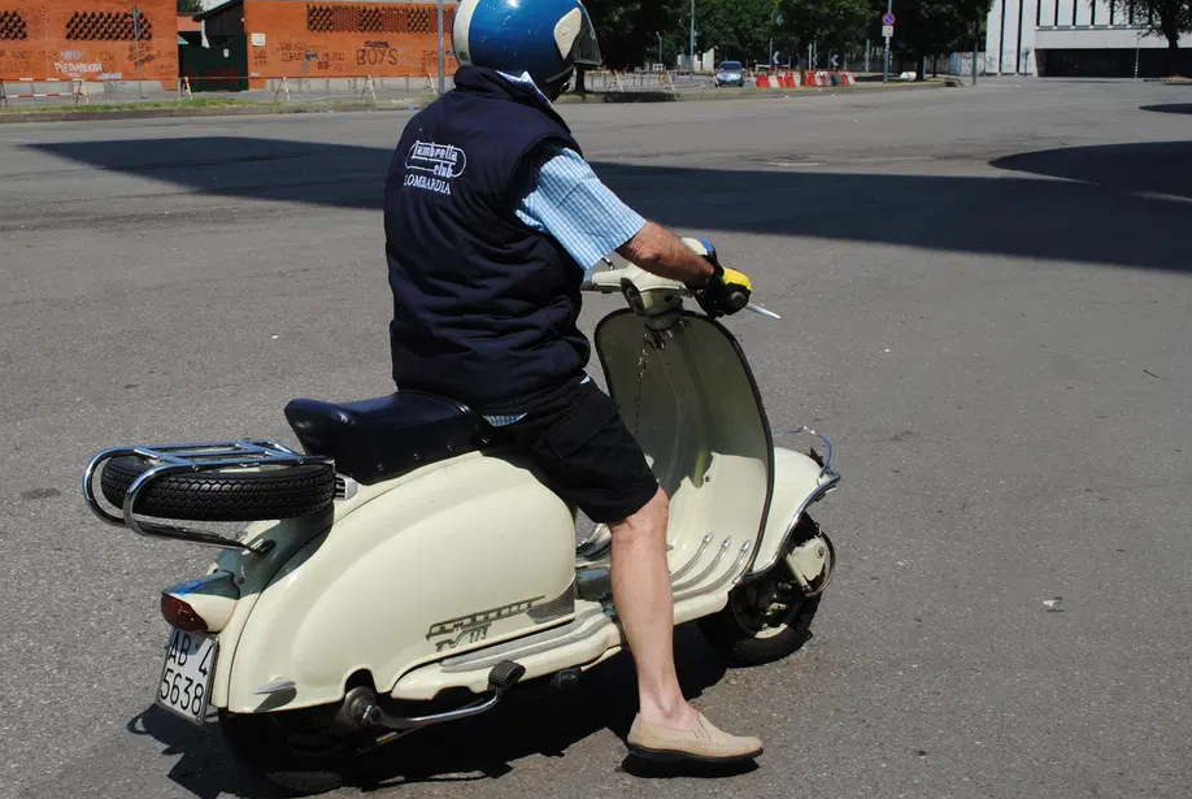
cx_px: 434
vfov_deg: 28.7
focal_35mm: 47
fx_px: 1558
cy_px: 375
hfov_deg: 41.5
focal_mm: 24
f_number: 8
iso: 100
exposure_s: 1/250
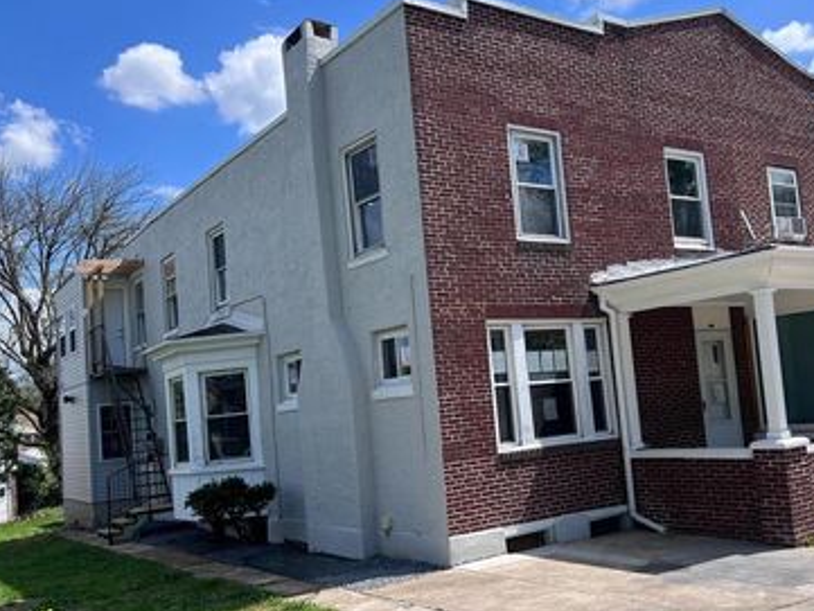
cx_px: 469
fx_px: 847
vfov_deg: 39.7
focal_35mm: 36
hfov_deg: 51.1
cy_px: 315
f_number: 1.5
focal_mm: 5.7
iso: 50
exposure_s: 1/3968
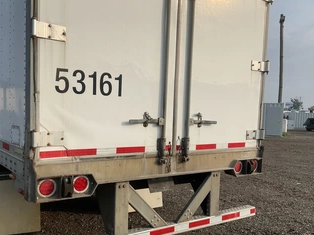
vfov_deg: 38.5
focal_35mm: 37
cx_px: 142
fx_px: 335
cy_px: 134
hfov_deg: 50.1
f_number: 1.8
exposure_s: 1/1786
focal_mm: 3
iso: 25
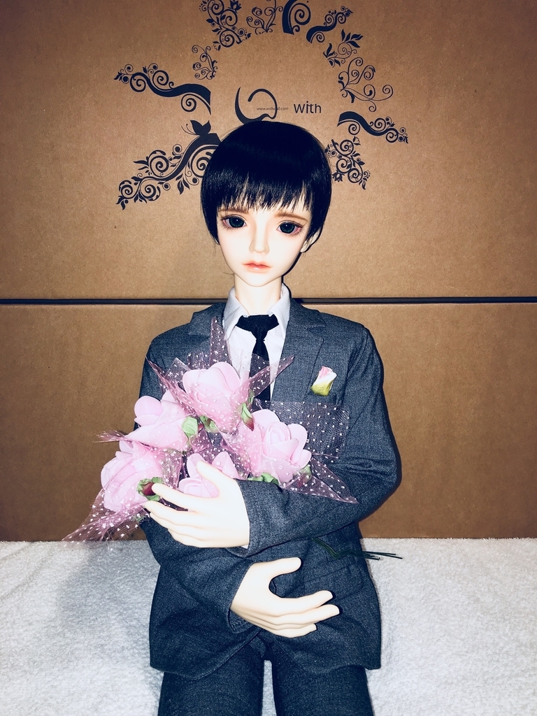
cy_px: 358
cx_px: 268
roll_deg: +0.5
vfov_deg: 61.7
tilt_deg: -15.2
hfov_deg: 48.2
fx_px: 600
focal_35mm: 29
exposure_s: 1/36
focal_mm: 4.15
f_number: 2.2
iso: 25
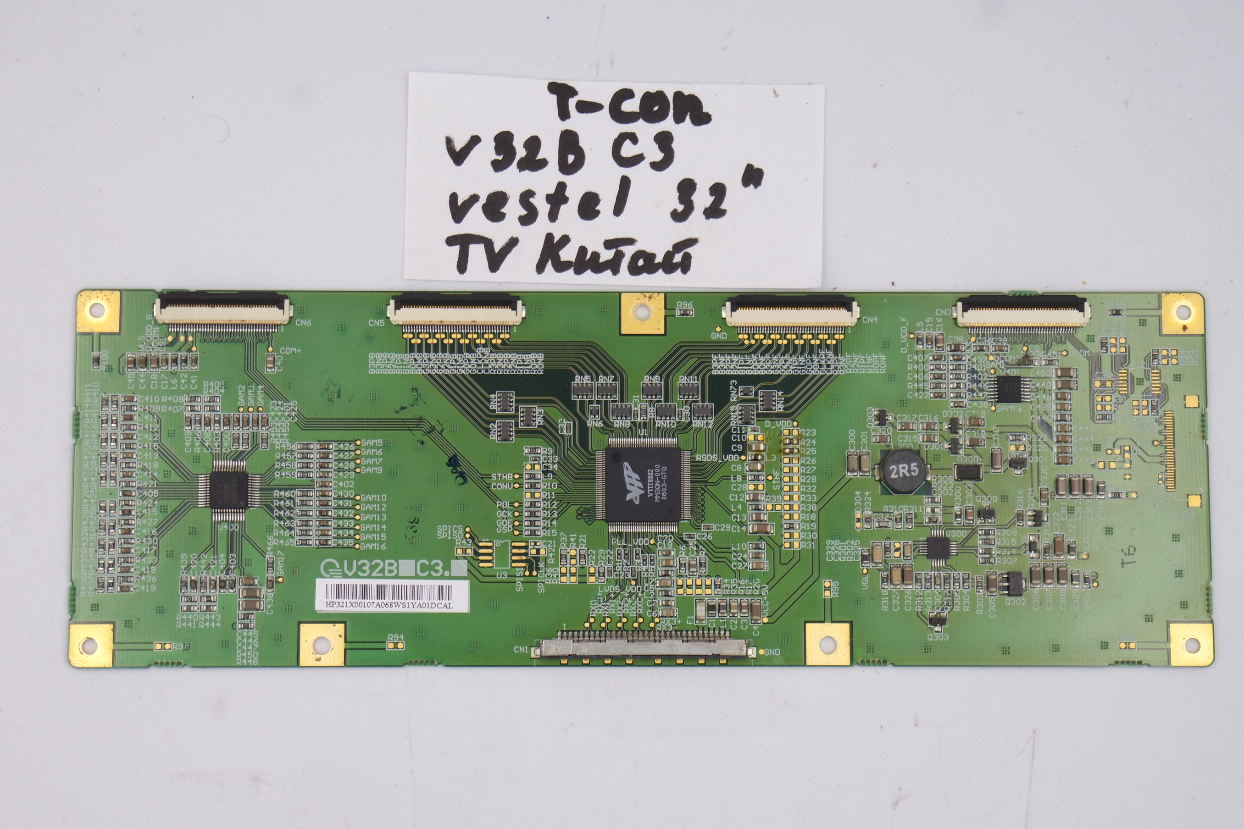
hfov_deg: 25.7
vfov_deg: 17.3
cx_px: 628
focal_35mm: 79
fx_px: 2730
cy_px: 437
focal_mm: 27
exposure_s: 1/125
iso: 200
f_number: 5.6
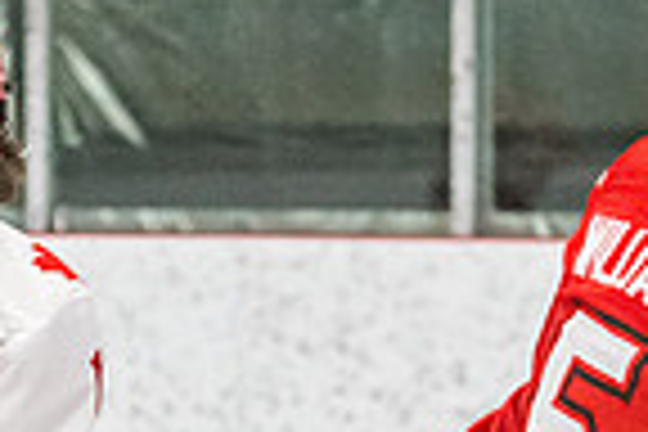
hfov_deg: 3.6
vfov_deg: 2.4
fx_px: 10223
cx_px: 432
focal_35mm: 568
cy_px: 707
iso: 4000
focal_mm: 92
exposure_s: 1/800
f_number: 2.8
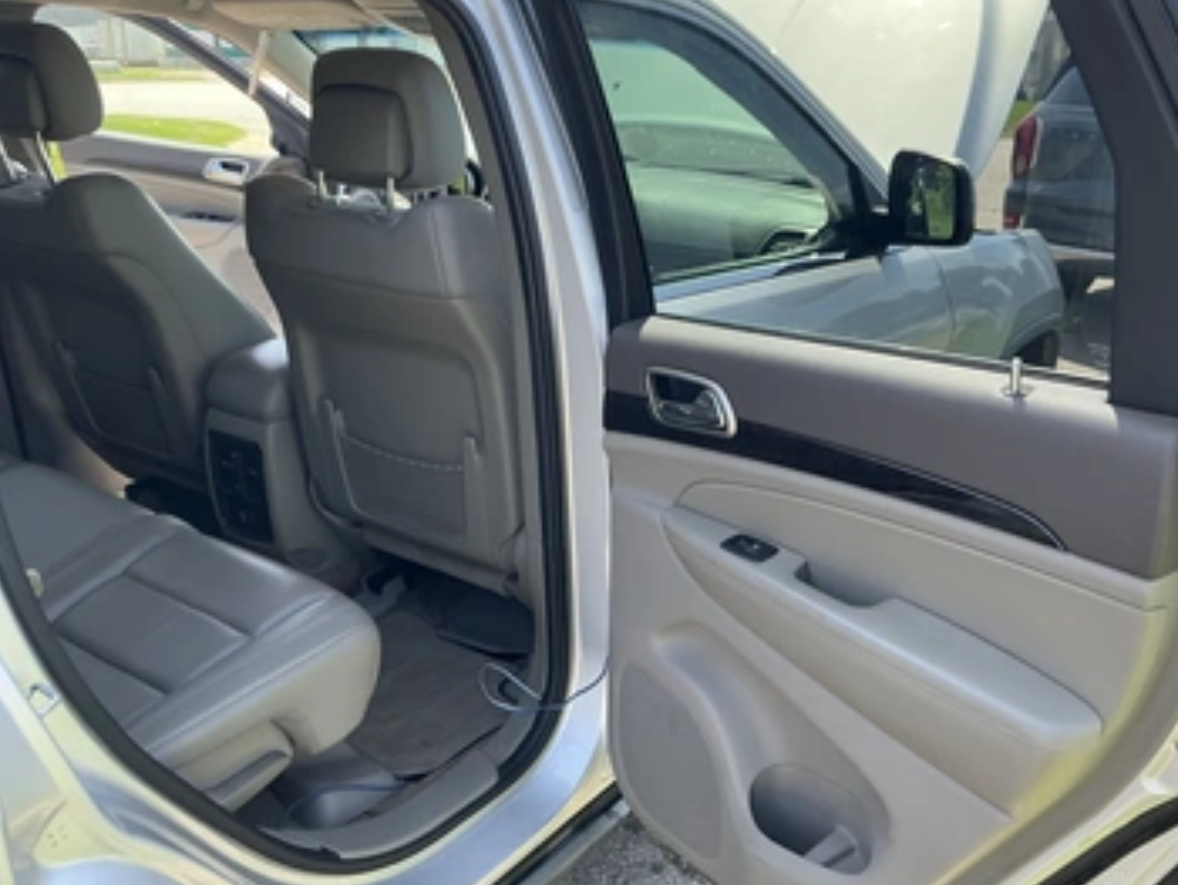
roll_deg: -2.3
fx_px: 1090
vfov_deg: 44.2
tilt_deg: -13.5
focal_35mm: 32
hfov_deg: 56.7
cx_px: 646
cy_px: 421
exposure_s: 1/202
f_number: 1.8
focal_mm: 3
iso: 25
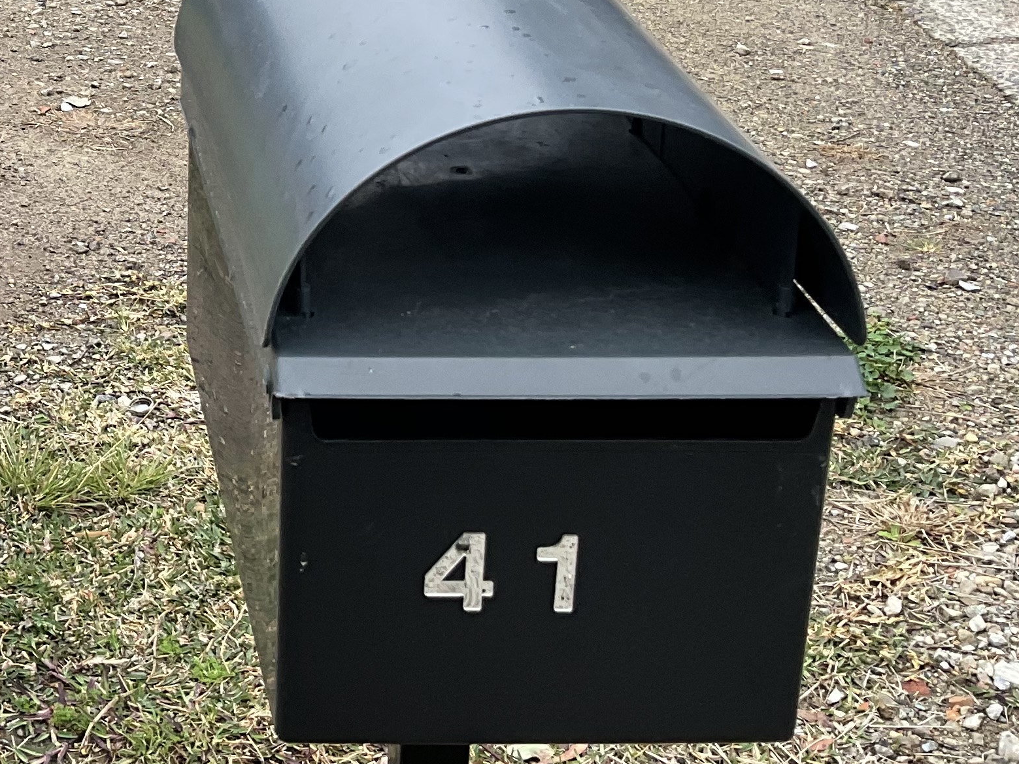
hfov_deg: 24.3
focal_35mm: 75
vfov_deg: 18.9
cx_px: -101
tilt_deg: -17.3
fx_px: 2208
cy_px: -64
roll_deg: +2.8
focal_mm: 3
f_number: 1.8
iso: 16
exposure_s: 1/250
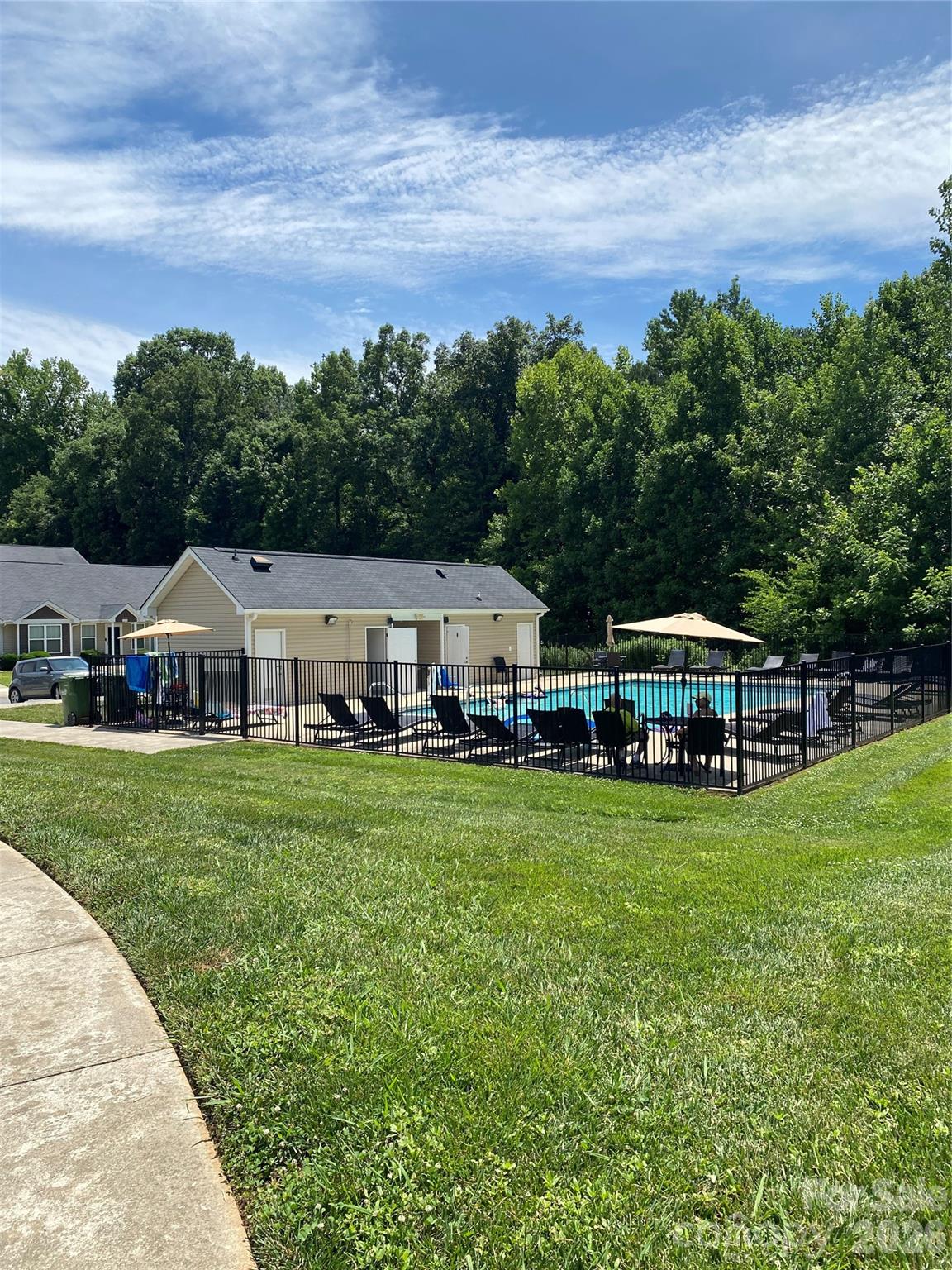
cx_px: 476
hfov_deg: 53.1
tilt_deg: +0.2
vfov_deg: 67.3
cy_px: 635
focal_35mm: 26
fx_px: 953
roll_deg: -0.2
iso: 32
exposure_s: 1/2967
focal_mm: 4.25
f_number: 1.8
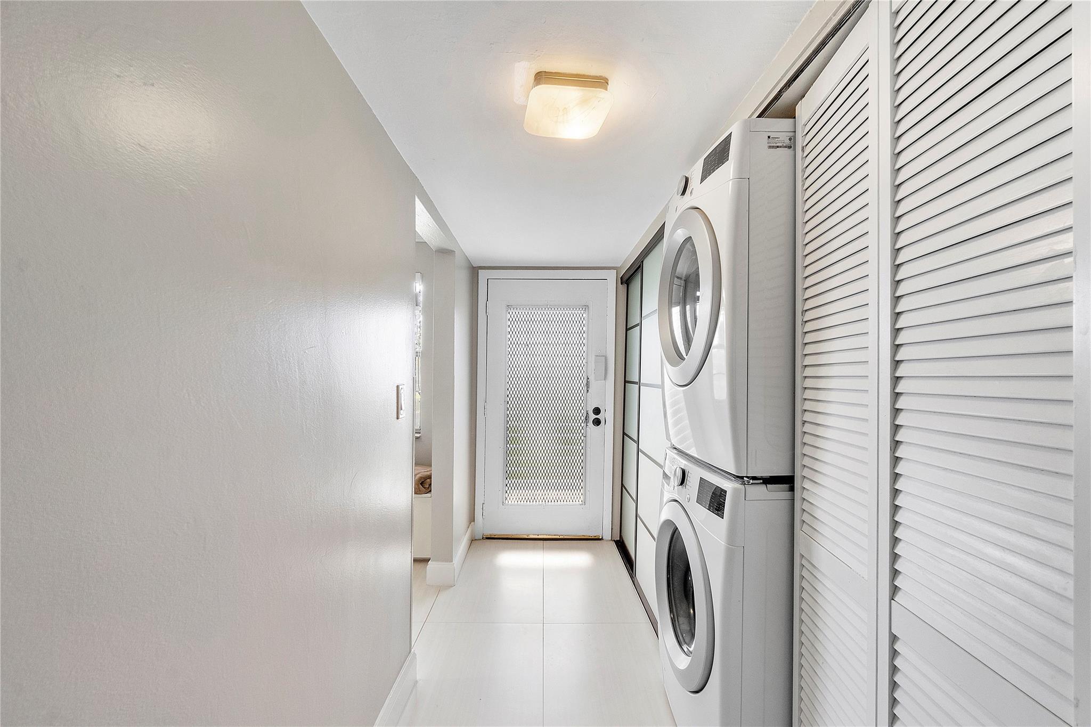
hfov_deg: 100.4
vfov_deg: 77.3
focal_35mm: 15
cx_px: 546
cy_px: 364
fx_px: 455
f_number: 11
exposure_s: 1/13
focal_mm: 10
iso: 160
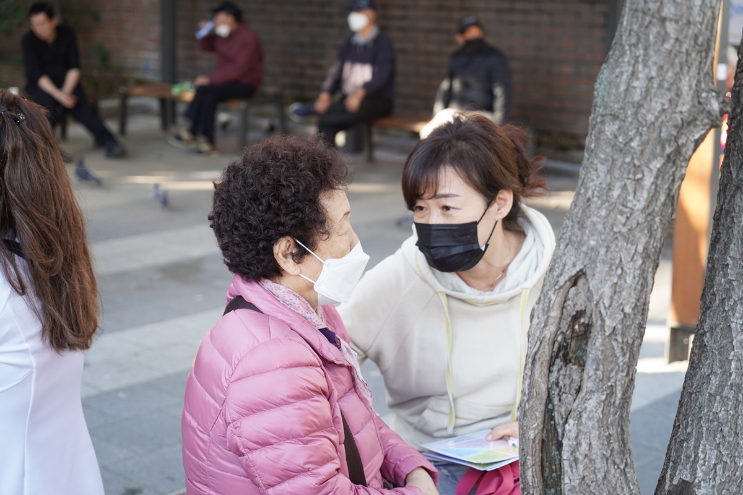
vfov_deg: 22.6
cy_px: 248
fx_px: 1238
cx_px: 372
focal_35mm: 60
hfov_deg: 33.4
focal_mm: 60
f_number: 4
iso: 400
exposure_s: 1/160
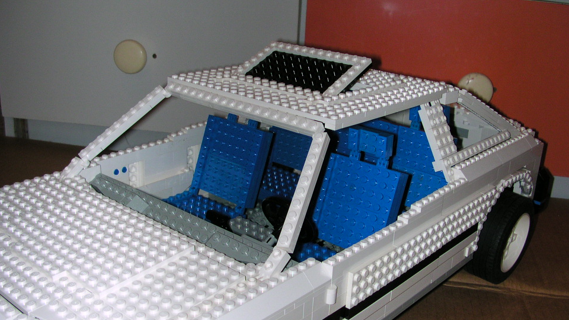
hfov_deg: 47.4
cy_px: 196
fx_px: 649
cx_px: 291
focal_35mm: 43
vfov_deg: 27.6
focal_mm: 5.6
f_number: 2.7
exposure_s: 1/60
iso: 100
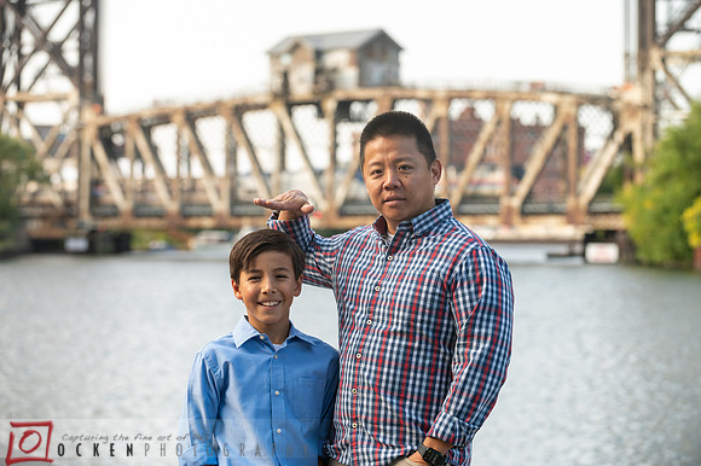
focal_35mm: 110
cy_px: 233
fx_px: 2142
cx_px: 350
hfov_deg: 18.6
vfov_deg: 12.4
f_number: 4
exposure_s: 1/500
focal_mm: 110
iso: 400
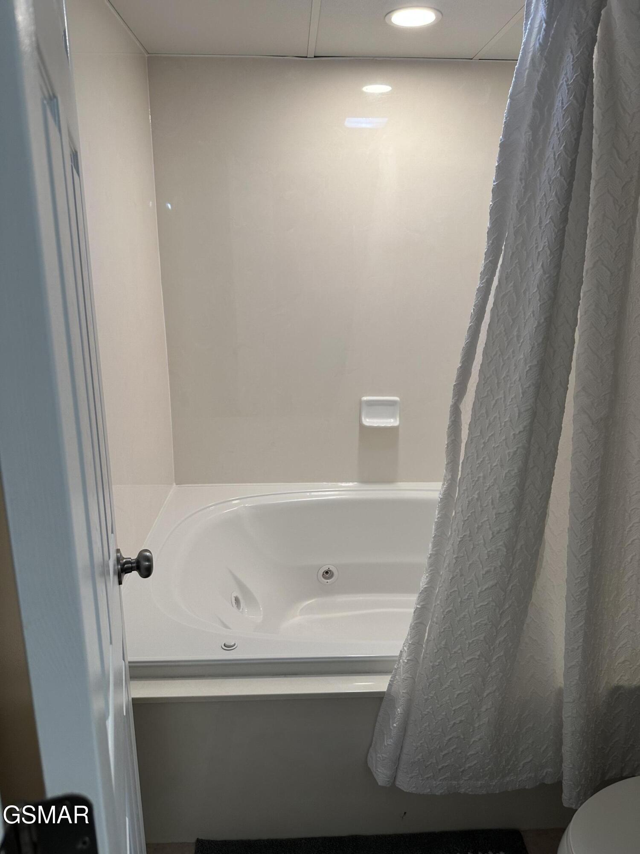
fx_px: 592
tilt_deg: -14.5
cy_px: 427
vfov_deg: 71.6
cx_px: 320
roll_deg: -2.2
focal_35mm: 24
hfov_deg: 56.8
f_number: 1.78
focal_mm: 6.86
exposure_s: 1/120
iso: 125
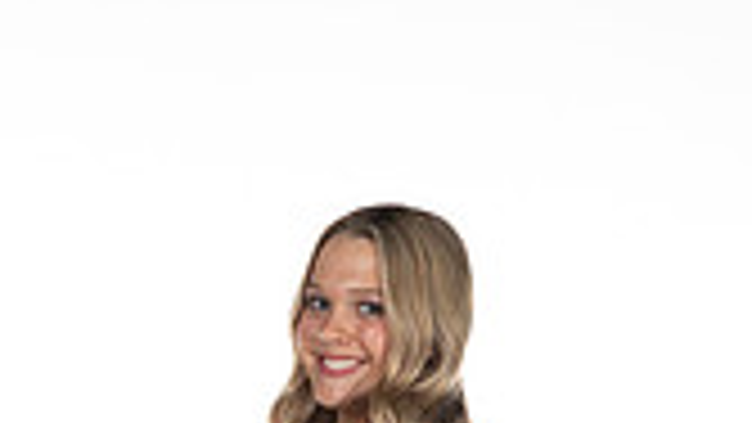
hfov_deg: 15.1
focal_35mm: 141
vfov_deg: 8.0
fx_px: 2812
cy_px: 999
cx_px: 99
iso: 400
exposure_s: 1/250
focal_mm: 50
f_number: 6.3
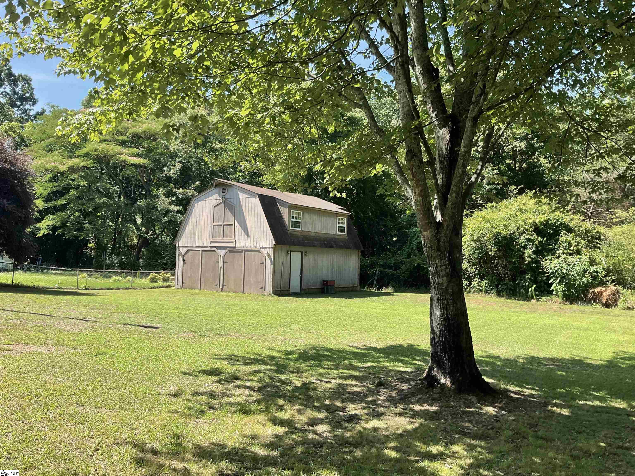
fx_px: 532
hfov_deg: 61.7
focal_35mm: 29
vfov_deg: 48.2
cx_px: 318
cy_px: 238
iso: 25
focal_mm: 3
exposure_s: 1/568
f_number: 1.8
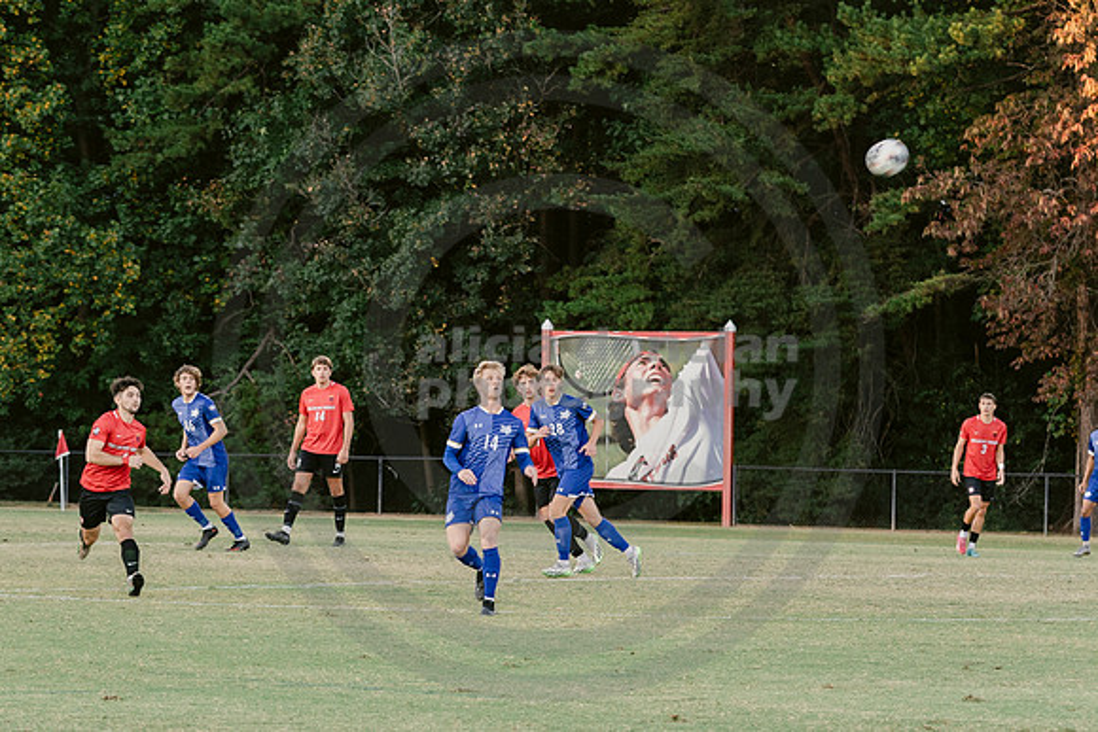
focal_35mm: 185
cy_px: 611
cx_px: 384
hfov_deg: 11.1
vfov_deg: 7.4
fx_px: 5655
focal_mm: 90
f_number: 4.5
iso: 640
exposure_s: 1/250
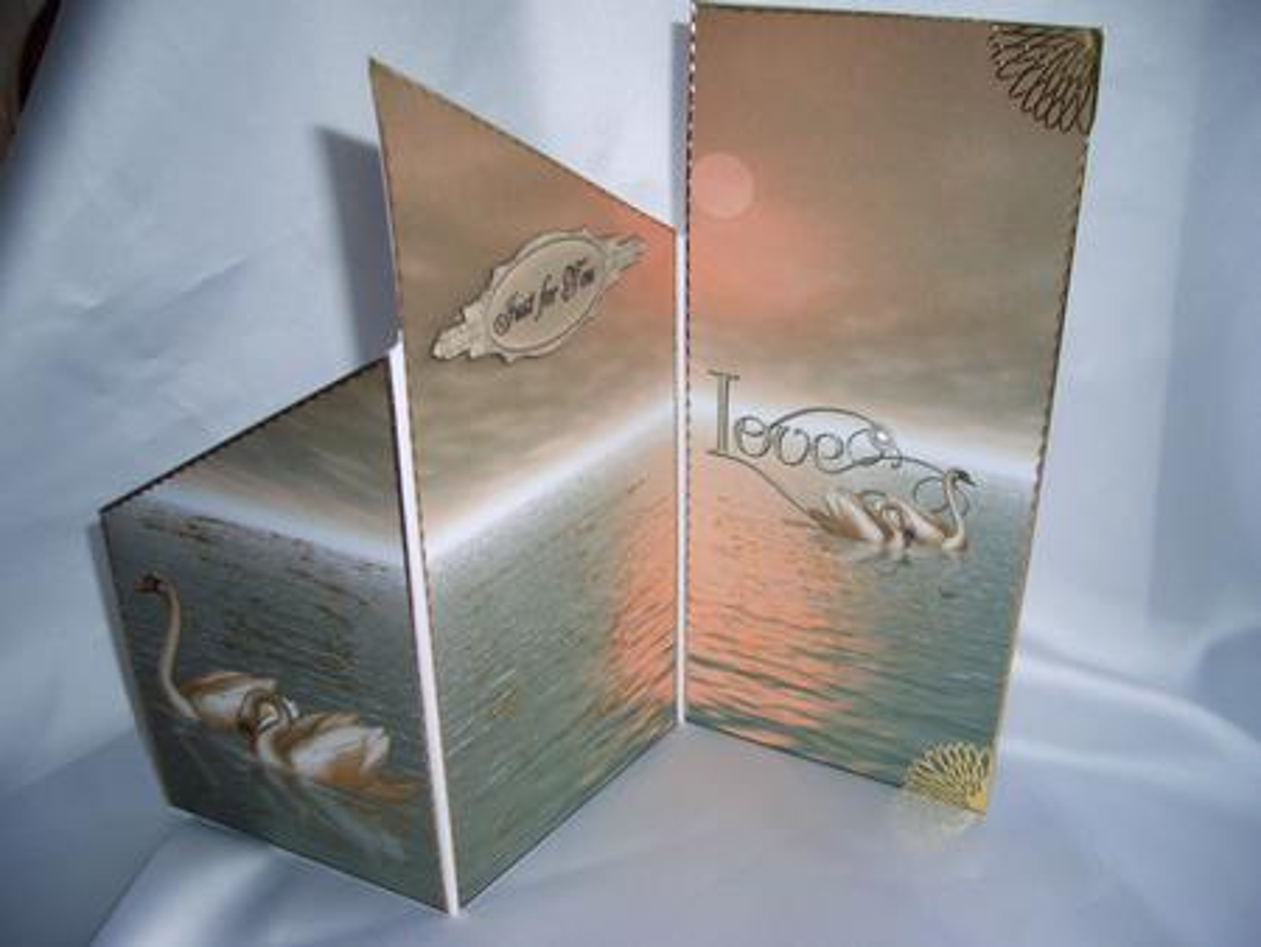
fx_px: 1276
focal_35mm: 35
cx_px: 630
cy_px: 474
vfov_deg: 40.7
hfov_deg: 52.6
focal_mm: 5.8
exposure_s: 1/60
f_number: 2.6
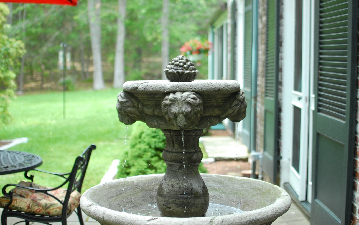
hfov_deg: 37.2
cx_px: 179
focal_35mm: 55
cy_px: 105
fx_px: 533
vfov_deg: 23.7
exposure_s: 1/400
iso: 400
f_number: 2.5
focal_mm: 35
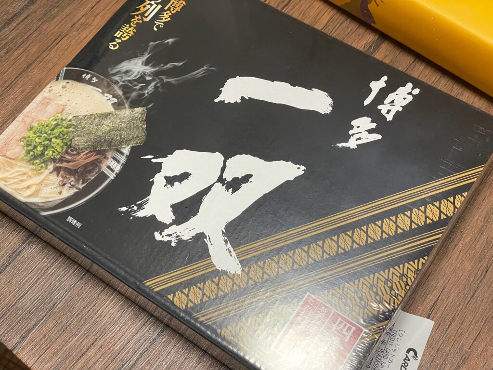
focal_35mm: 52
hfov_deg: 36.8
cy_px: 185
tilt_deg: -62.4
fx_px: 741
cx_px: 246
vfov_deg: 28.0
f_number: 2
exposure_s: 1/50
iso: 200
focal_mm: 6
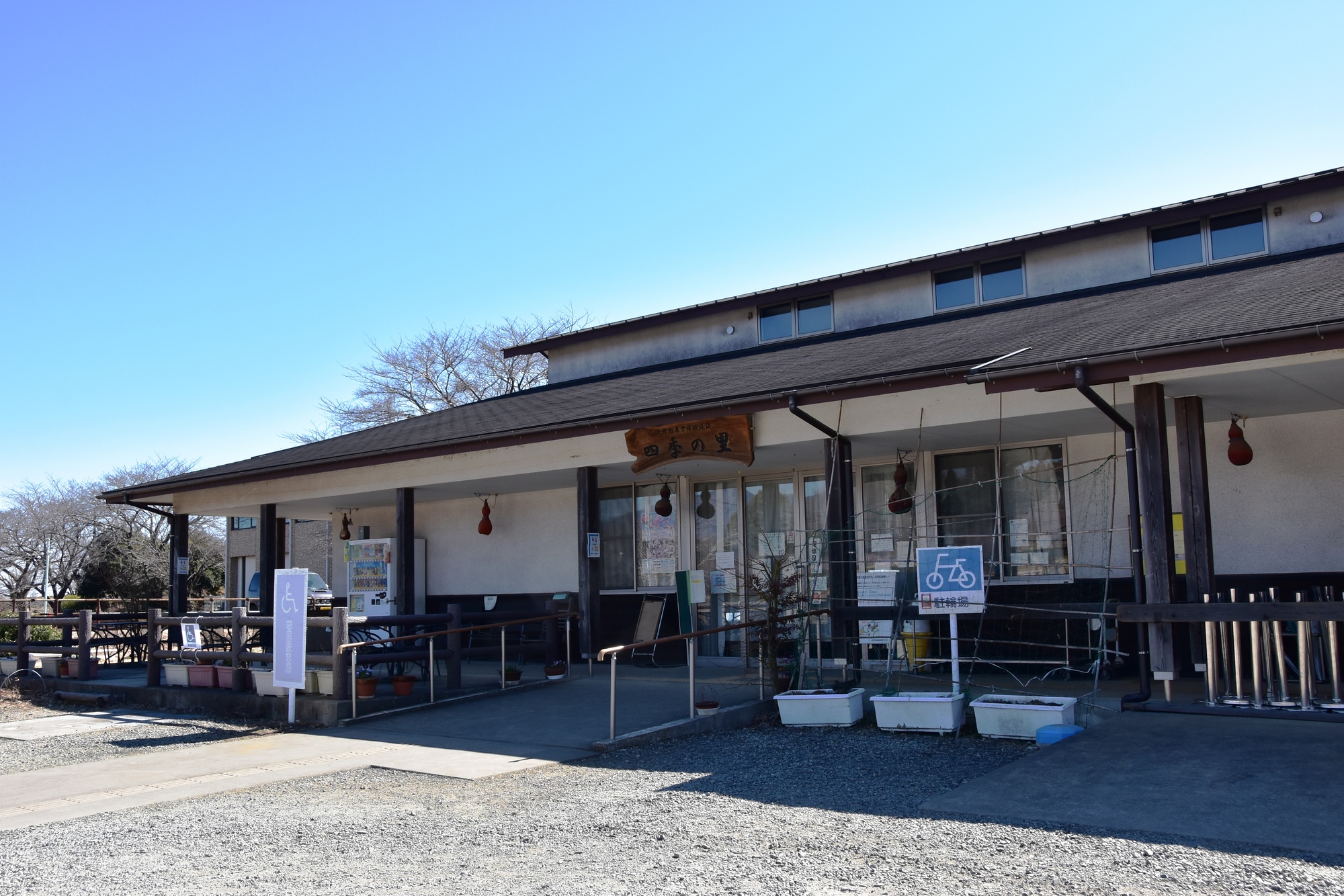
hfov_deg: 57.2
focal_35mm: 33
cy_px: 448
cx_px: 672
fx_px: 1232
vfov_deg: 40.0
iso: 400
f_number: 10
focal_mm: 22
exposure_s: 1/320
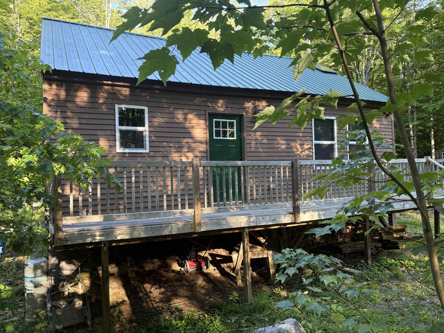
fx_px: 333
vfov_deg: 53.1
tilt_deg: +2.1
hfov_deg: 67.3
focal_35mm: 26
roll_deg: +1.2
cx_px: 222
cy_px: 166
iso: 80
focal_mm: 5.96
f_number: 1.6
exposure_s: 1/121
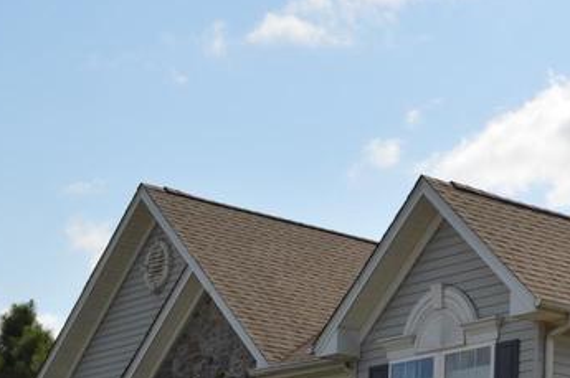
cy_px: 475
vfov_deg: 12.4
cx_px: 717
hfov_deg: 18.0
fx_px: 1692
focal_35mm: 107
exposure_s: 1/200
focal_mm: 24
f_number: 11
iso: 100
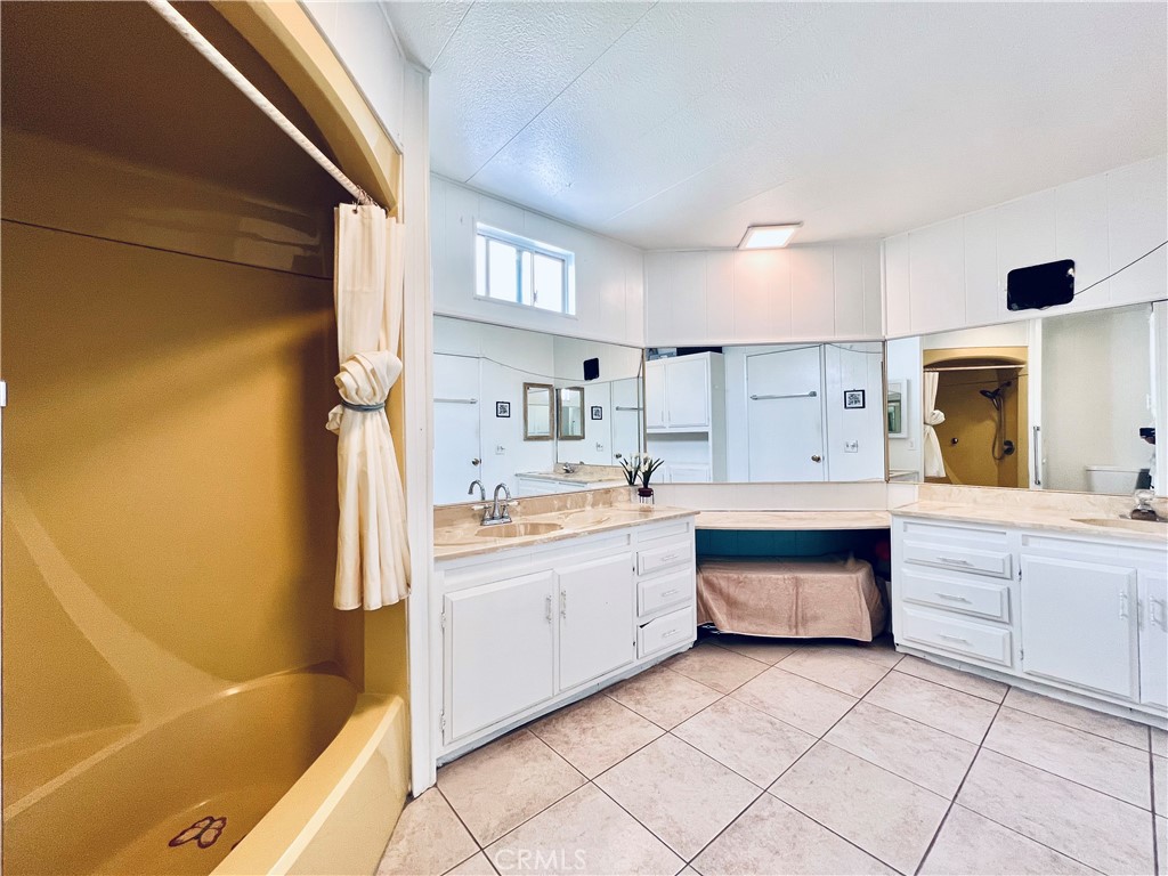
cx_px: 584
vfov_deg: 89.9
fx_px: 439
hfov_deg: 106.2
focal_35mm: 13
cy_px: 438
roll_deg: +0.1
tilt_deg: -0.6
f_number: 1.8
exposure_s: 1/120
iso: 125
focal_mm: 1.57
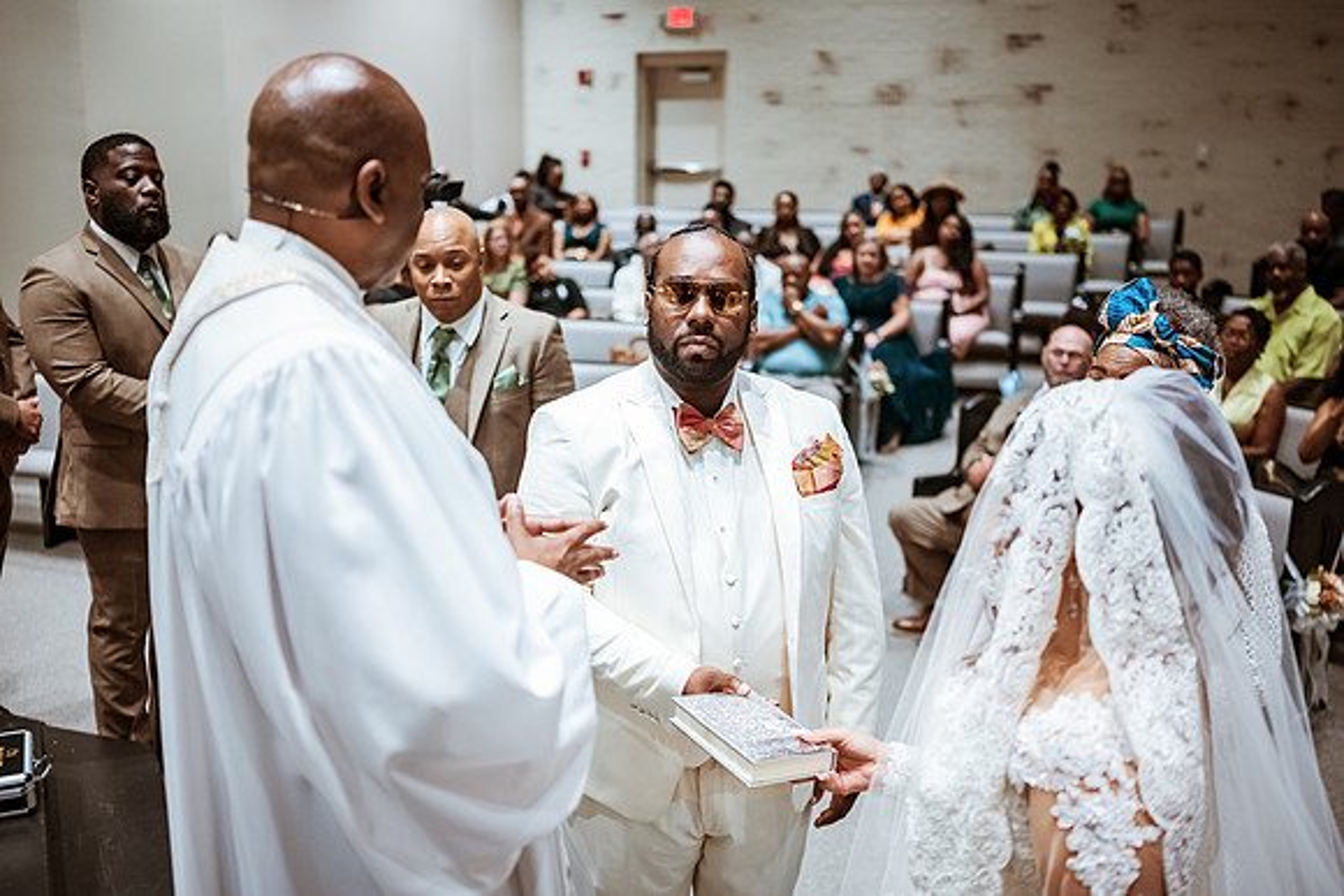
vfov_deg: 37.9
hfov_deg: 54.4
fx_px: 1307
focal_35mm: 35
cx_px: 672
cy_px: 448
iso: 1250
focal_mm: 35
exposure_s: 1/500
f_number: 1.8
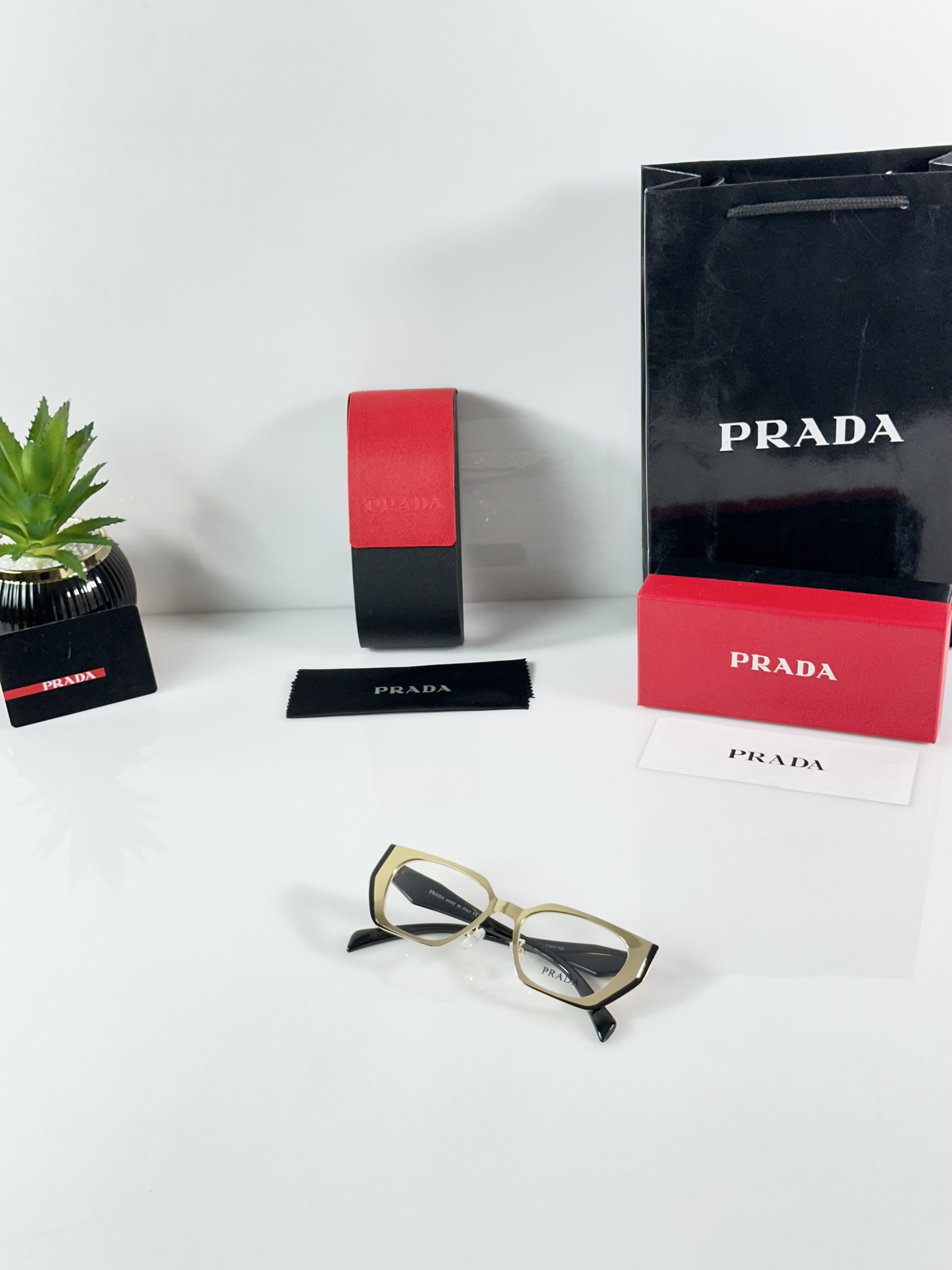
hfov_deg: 30.3
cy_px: 635
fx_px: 1760
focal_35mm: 48
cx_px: 476
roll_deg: +2.7
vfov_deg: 39.7
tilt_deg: -31.2
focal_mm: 6.86
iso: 100
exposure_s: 1/100
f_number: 1.78
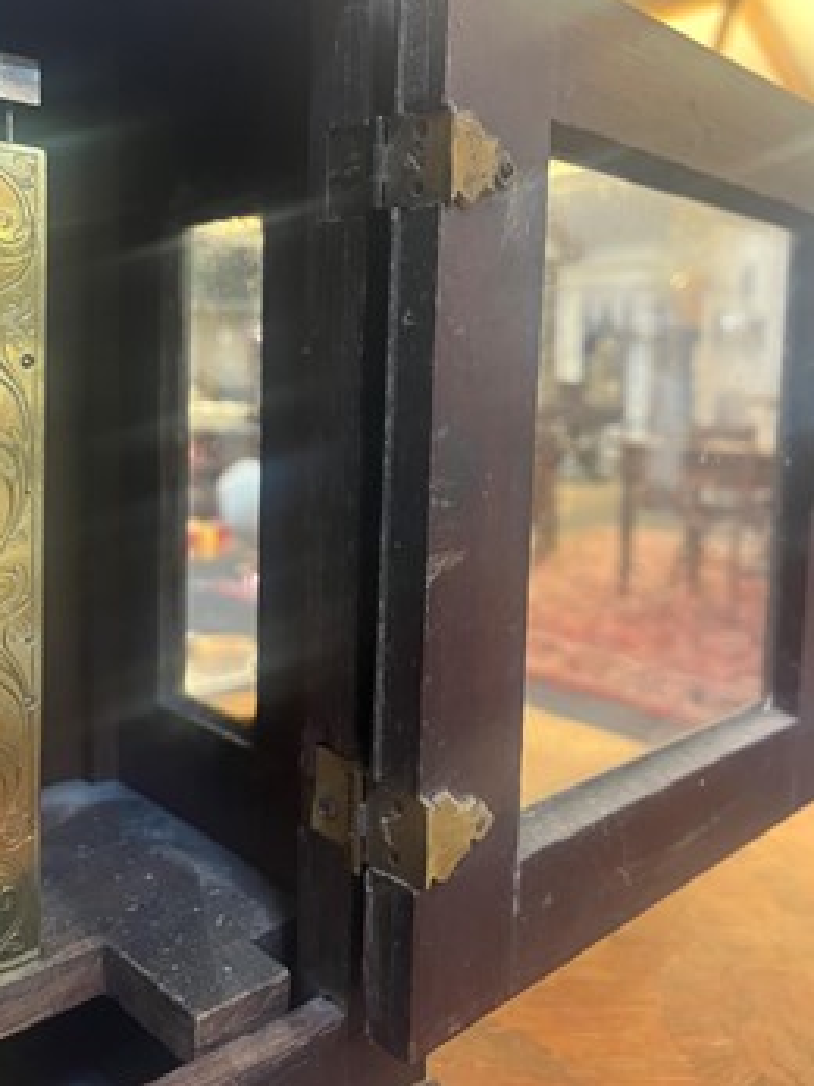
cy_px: 466
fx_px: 941
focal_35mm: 30
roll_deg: -1.7
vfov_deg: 59.7
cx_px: 388
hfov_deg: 46.8
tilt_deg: -3.5
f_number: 1.6
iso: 400
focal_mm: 5.1
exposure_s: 1/50
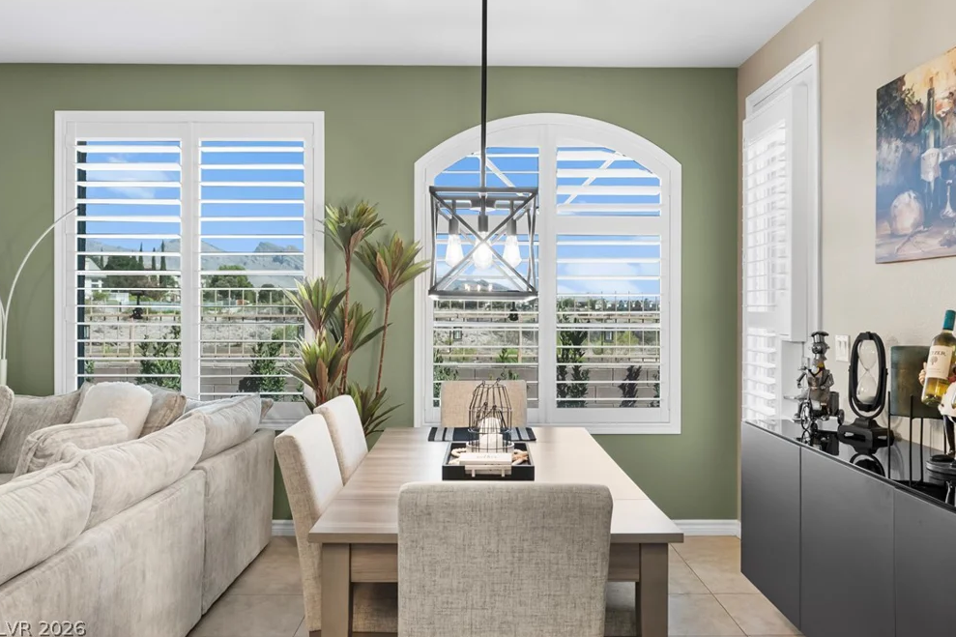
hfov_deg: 63.7
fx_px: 770
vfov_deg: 44.9
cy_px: 313
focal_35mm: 29
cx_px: 484
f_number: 8
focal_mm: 19
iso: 400
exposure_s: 1/50
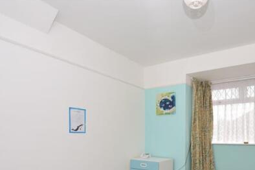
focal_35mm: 25
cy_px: 138
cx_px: 161
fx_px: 177
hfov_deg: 70.3
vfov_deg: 48.1
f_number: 5.6
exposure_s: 1/50
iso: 400
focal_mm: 10
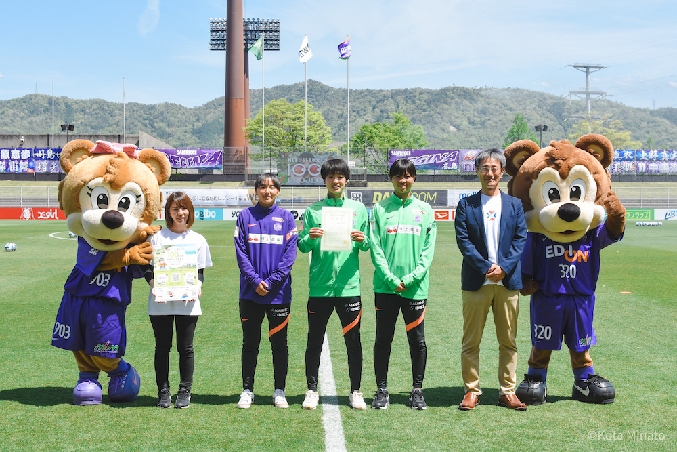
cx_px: 338
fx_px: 987
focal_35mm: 52
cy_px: 226
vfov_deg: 25.8
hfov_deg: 37.8
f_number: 8
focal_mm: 35
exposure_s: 1/125
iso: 100
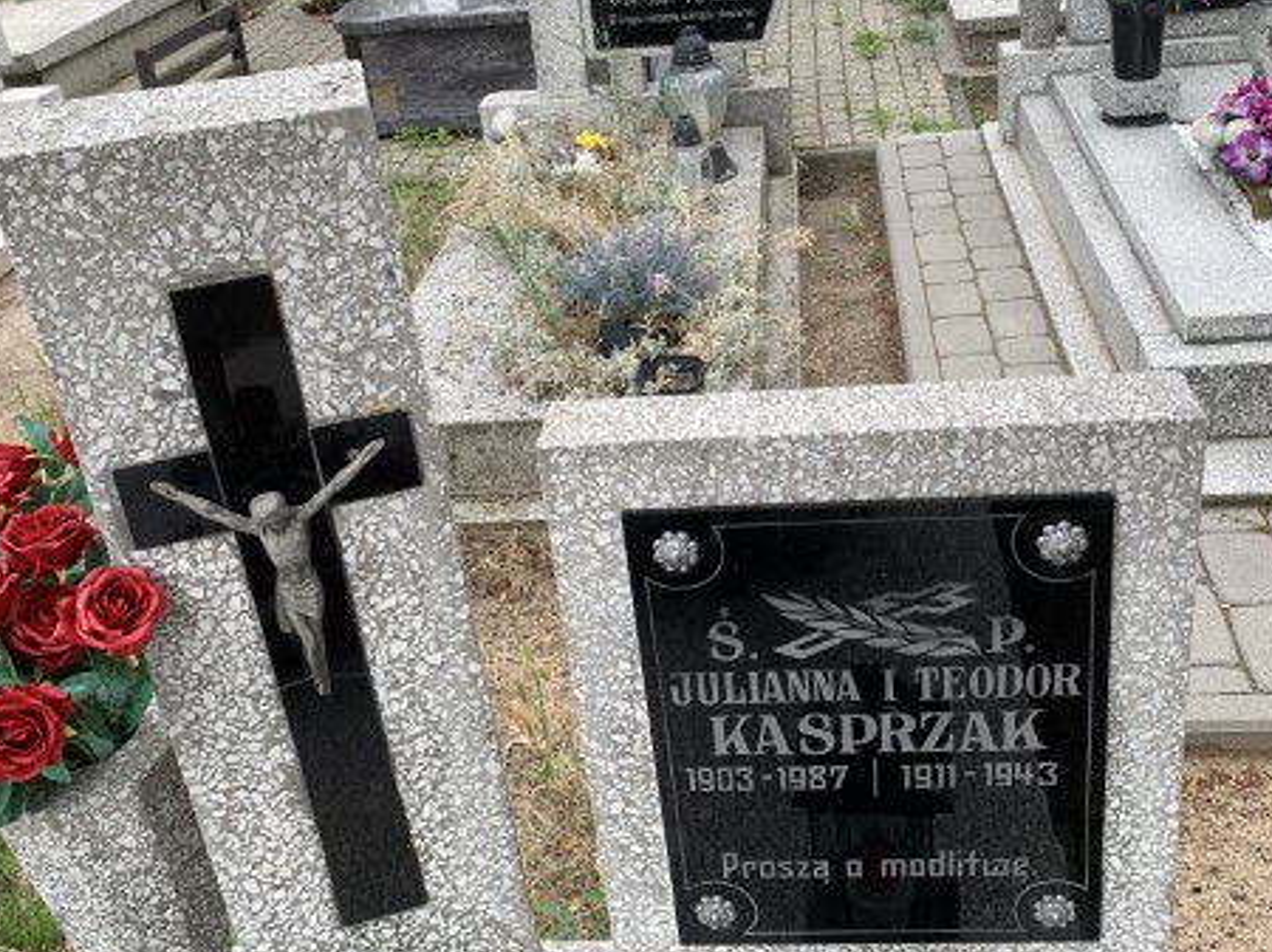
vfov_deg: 38.0
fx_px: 1359
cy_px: 285
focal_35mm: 37
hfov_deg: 50.1
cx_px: 707
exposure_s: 1/523
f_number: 1.8
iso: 25
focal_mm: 4.25
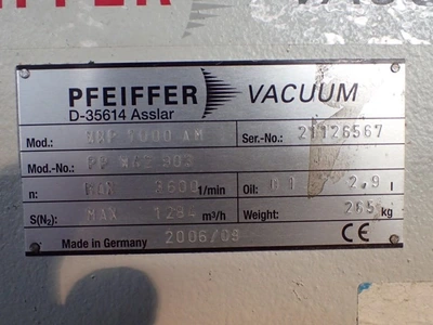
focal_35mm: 38
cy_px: 162
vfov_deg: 37.7
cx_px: 216
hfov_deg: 49.0
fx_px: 475
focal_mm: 6.86
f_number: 2.7
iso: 640
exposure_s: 1/160
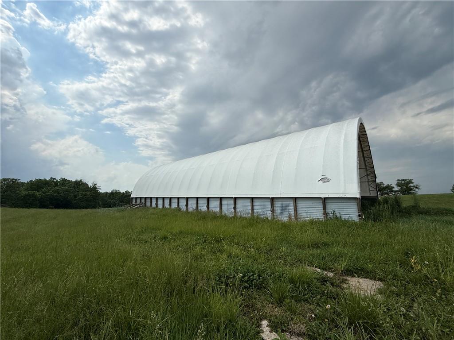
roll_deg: -0.5
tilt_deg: +9.3
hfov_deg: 102.1
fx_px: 184
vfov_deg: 85.7
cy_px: 170
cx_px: 227
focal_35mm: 14
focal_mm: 2.22
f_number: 2.2
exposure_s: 1/6173
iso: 50
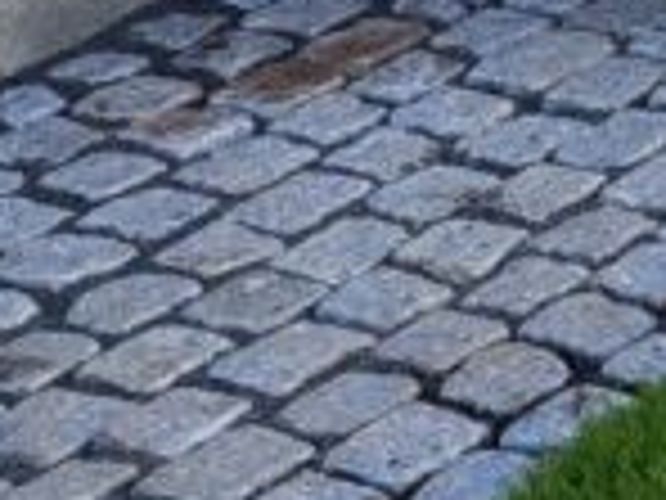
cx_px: 2074
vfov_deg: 7.8
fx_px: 3463
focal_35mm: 180
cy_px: -536
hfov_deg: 8.8
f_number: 1.8
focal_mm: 5.4
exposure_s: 1/763
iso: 40
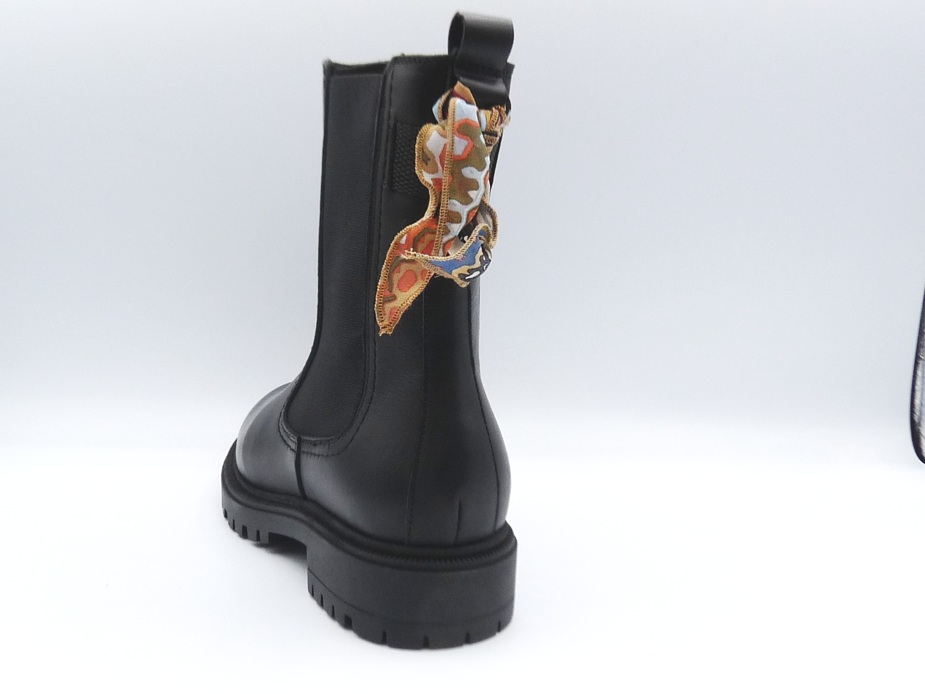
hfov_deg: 39.7
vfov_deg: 30.3
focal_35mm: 48
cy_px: 347
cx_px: 462
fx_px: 1283
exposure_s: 1/200
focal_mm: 4.8
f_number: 4
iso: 100
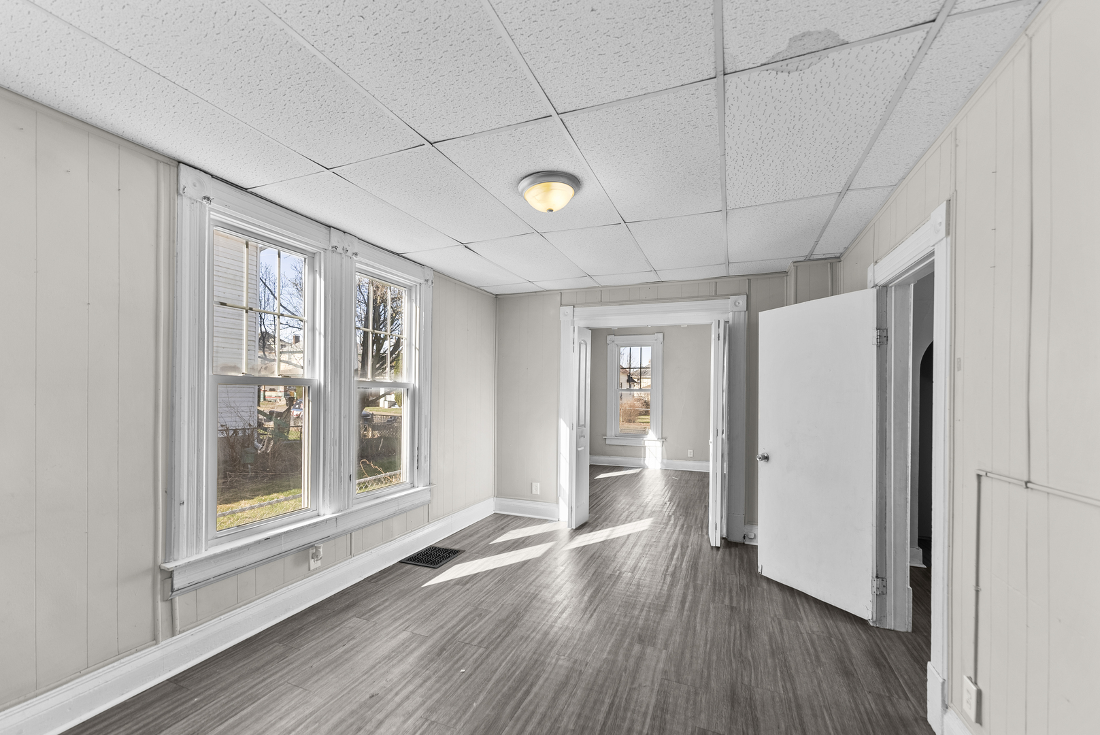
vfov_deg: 81.3
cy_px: 368
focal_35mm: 14
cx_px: 550
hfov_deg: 104.2
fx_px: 428
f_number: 2.8
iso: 125
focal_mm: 14
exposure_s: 1/20
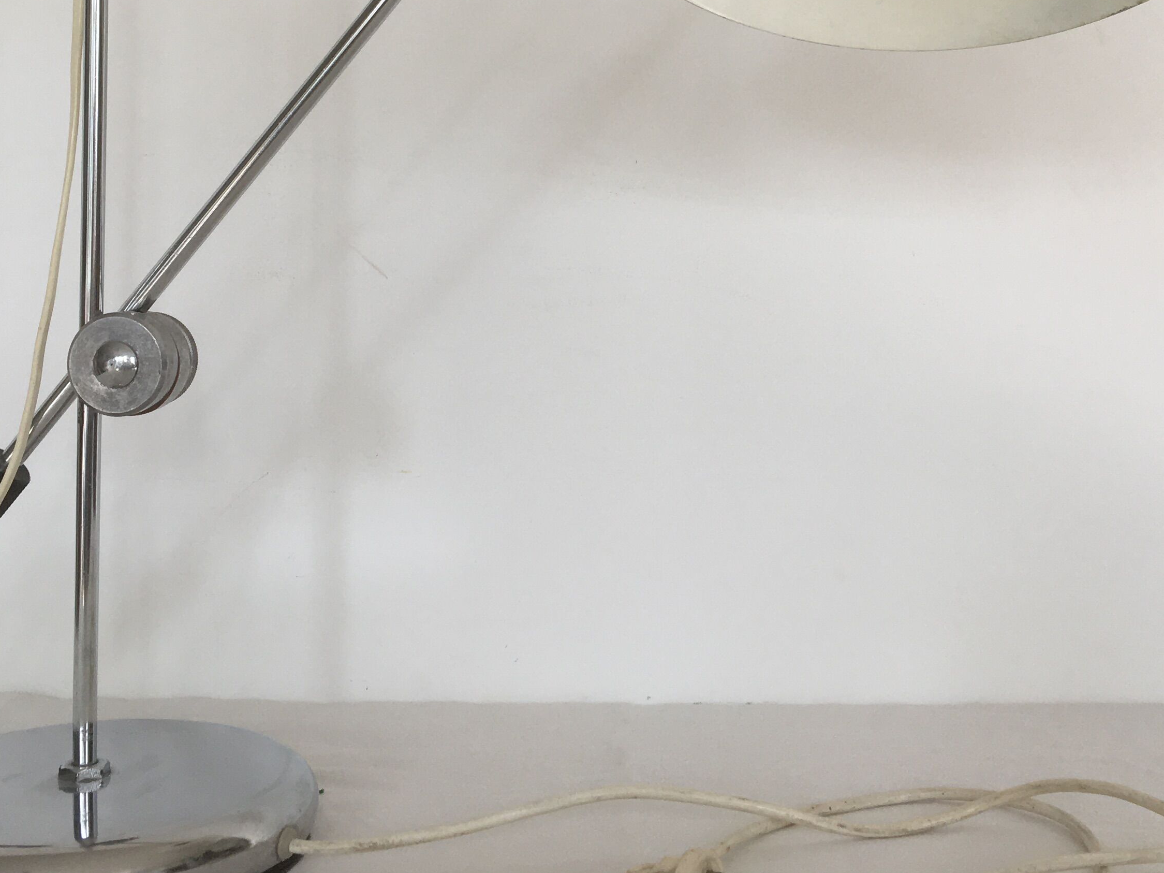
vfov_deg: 27.6
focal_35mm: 52
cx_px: 594
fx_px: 1748
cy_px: 221
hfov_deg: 36.8
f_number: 2.2
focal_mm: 4.15
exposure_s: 1/50
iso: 32
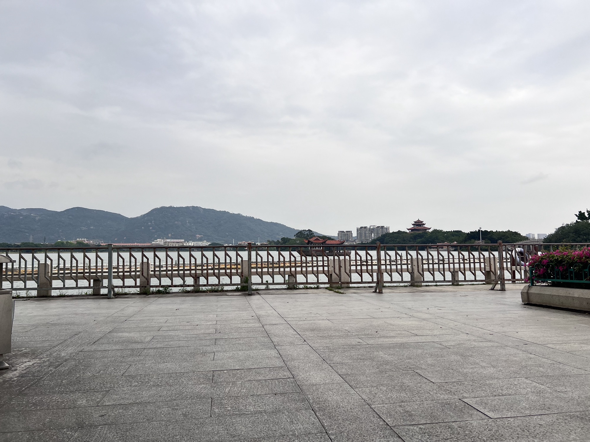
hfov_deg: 67.3
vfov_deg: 53.1
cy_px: 221
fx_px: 443
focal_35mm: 26
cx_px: 295
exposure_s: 1/296
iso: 50
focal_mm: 5.7
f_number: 1.5
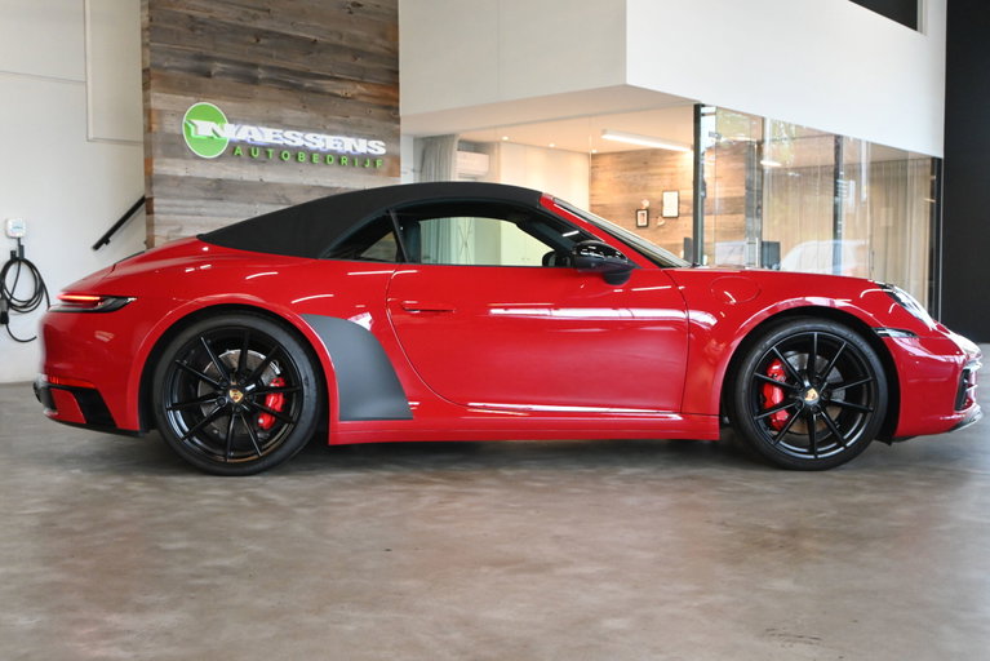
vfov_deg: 34.2
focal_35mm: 39
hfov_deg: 49.5
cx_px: 495
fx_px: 1073
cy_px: 330
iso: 2800
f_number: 4.5
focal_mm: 26
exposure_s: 1/125
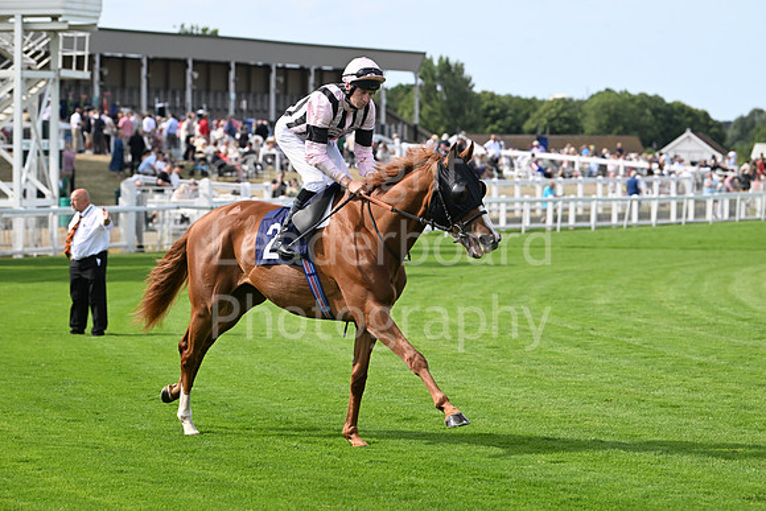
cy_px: 256
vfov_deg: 9.2
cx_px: 383
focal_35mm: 150
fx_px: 3192
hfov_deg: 13.7
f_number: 5.6
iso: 400
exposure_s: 1/1250
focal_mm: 150
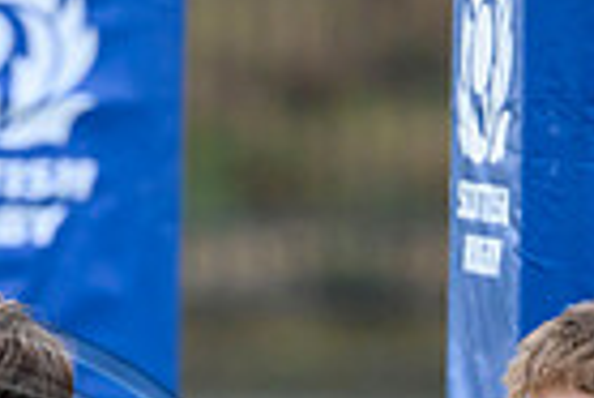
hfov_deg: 1.2
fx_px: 27517
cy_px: 738
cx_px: -98
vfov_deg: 0.8
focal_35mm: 1666
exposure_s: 1/1600
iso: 2000
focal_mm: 400
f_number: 3.5
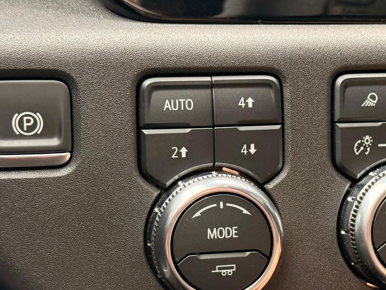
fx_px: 892
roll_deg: -2.6
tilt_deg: -12.4
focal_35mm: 80
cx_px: 252
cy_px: 158
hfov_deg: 24.3
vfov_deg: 18.4
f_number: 1.78
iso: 200
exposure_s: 1/115
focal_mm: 6.76
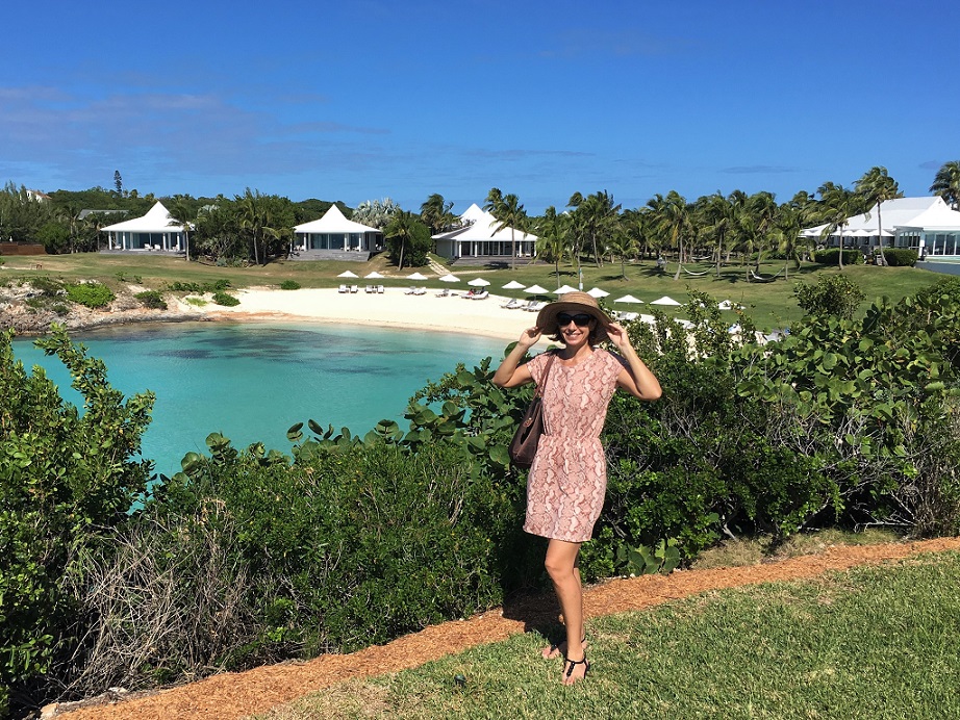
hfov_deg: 61.6
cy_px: 360
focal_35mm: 29
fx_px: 804
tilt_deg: -8.0
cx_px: 480
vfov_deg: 48.2
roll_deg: -0.8
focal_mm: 4.15
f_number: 2.2
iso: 25
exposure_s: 1/1876
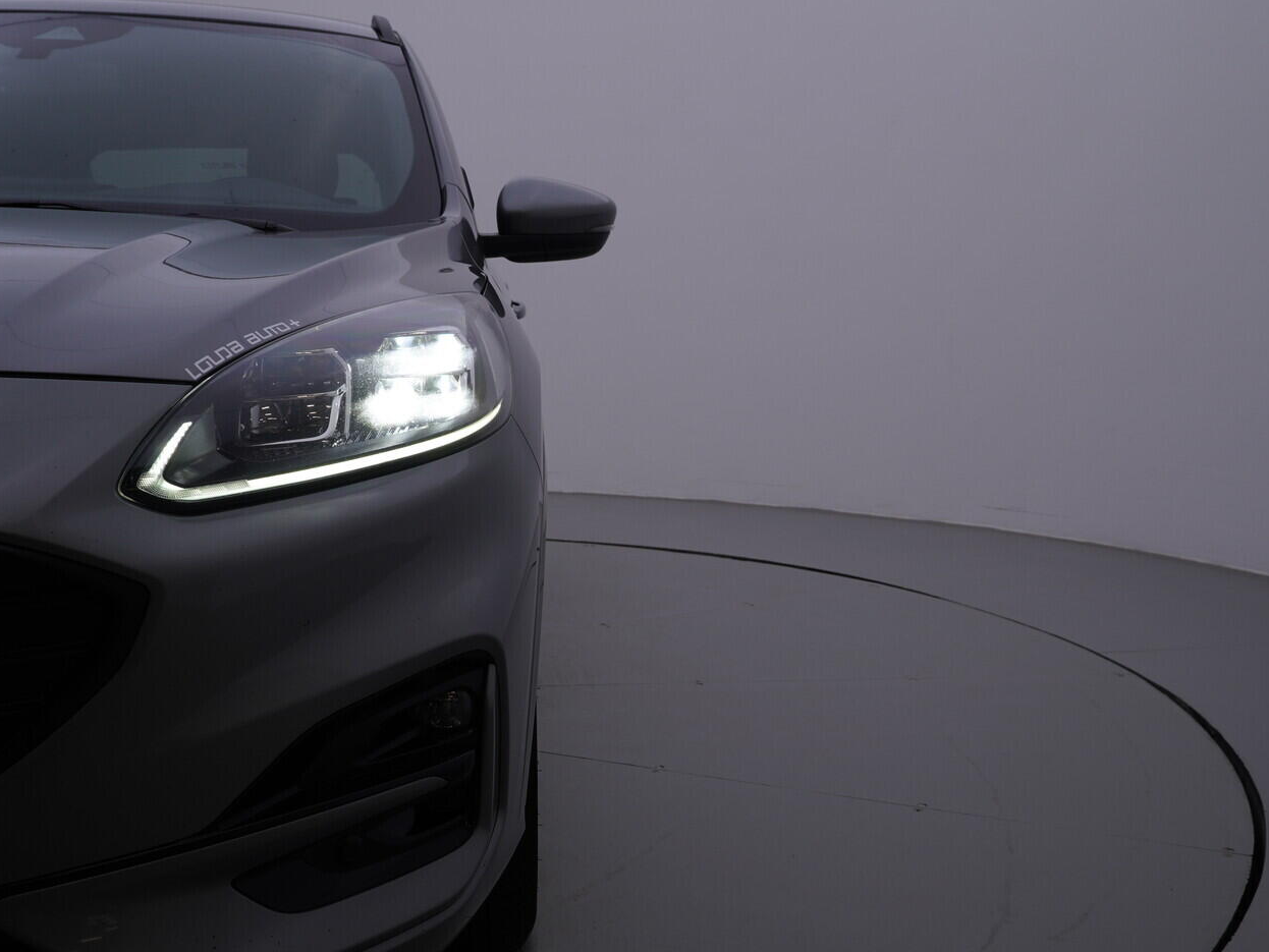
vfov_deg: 36.0
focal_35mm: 40
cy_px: 480
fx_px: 1467
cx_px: 640
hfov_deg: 46.8
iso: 125
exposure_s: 1/160
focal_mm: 24
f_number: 5.6
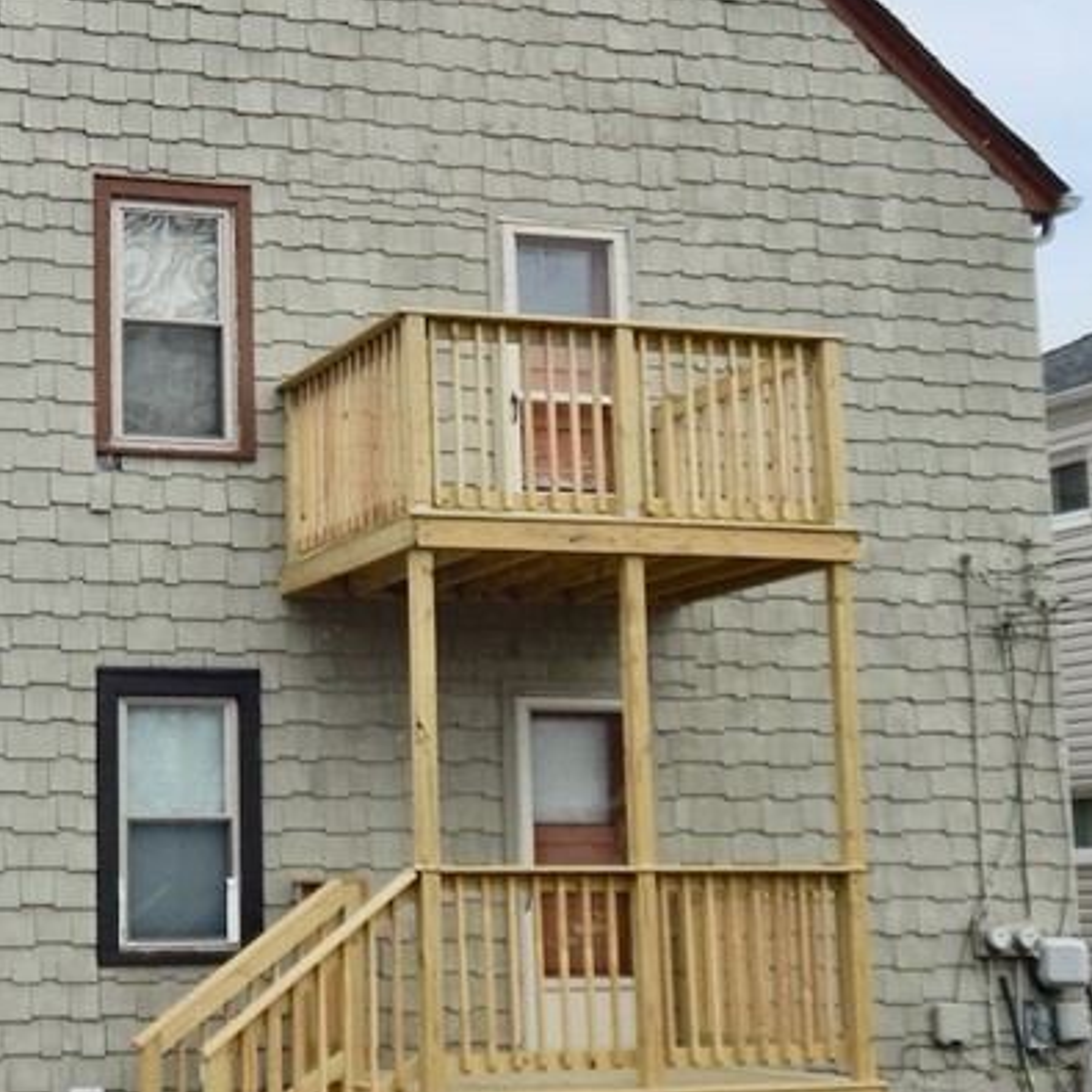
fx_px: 2534
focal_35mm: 71
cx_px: 149
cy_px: 517
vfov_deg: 24.3
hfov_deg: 23.8
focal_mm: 5.6
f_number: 6.5
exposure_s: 1/400
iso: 125
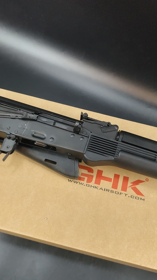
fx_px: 252
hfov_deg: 34.5
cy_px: 140
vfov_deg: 58.0
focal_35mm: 34
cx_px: 93
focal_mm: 6.54
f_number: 1.57
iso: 360
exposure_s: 1/60
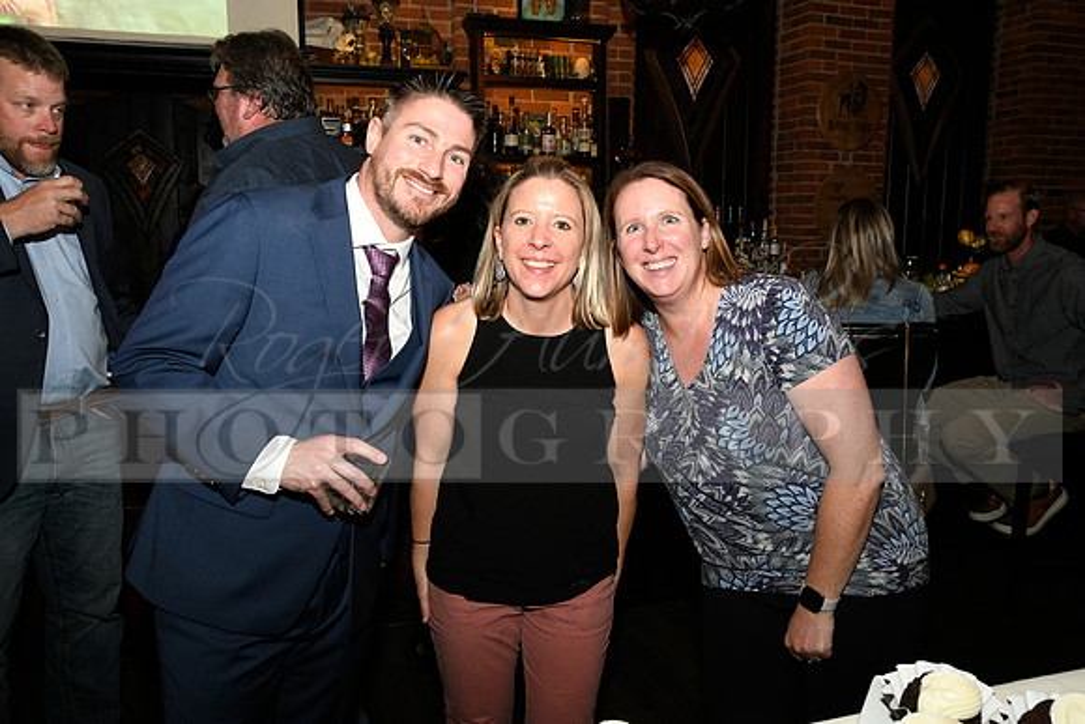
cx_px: 542
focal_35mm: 31
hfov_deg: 60.3
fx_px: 934
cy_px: 362
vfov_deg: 42.3
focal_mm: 31
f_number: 11
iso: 6400
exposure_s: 1/60
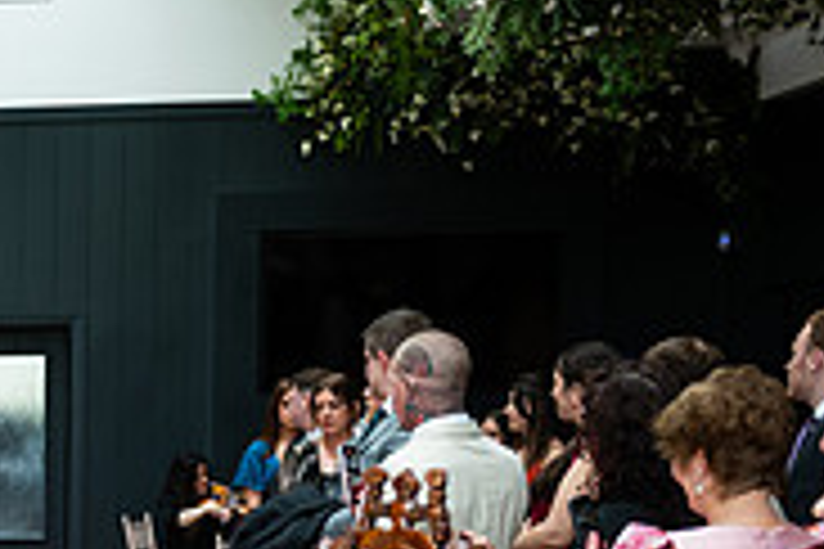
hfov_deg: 16.7
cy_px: 718
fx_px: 2540
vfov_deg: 12.0
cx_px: -432
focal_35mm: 111
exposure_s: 1/200
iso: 400
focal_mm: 35
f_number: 3.5
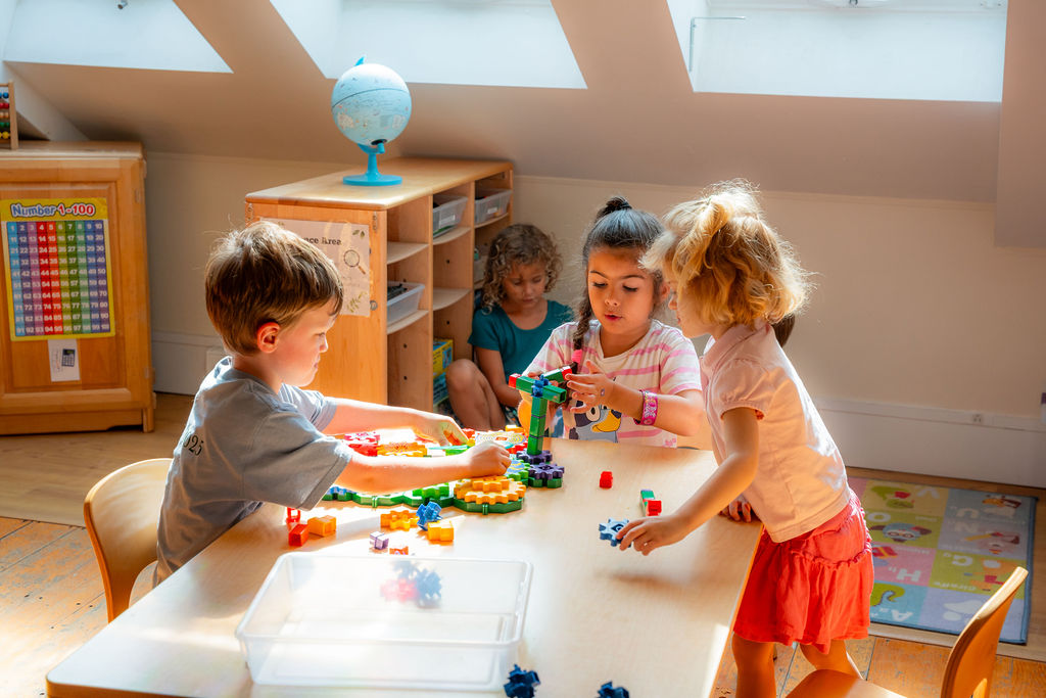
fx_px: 1578
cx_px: 523
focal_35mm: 54
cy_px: 349
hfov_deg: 36.7
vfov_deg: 24.9
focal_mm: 54.3
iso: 640
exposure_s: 1/640
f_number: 5.6
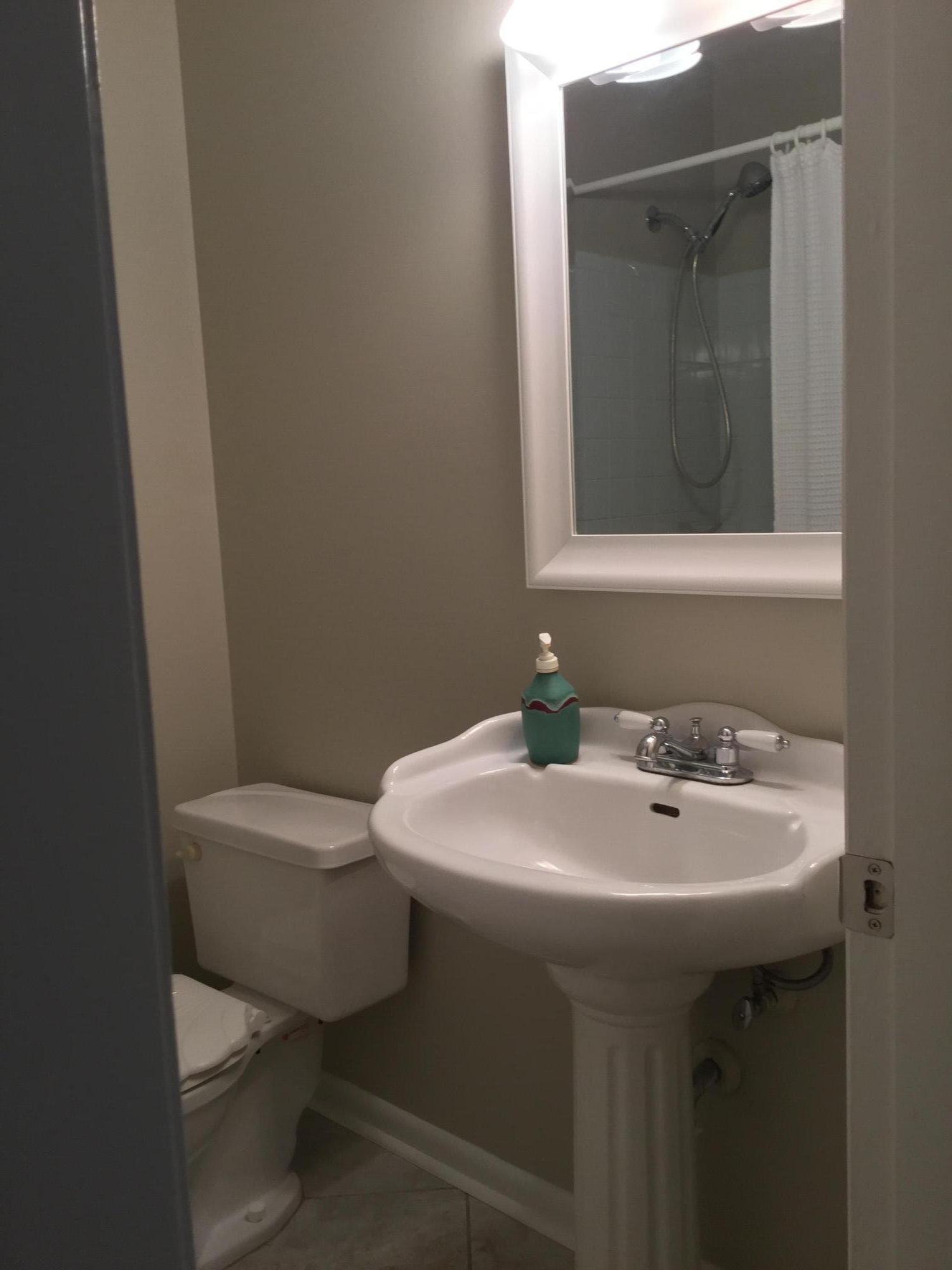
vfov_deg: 58.4
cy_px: 635
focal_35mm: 31
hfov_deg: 45.4
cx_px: 476
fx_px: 1137
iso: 64
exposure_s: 1/30
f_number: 2.4
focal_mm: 3.3
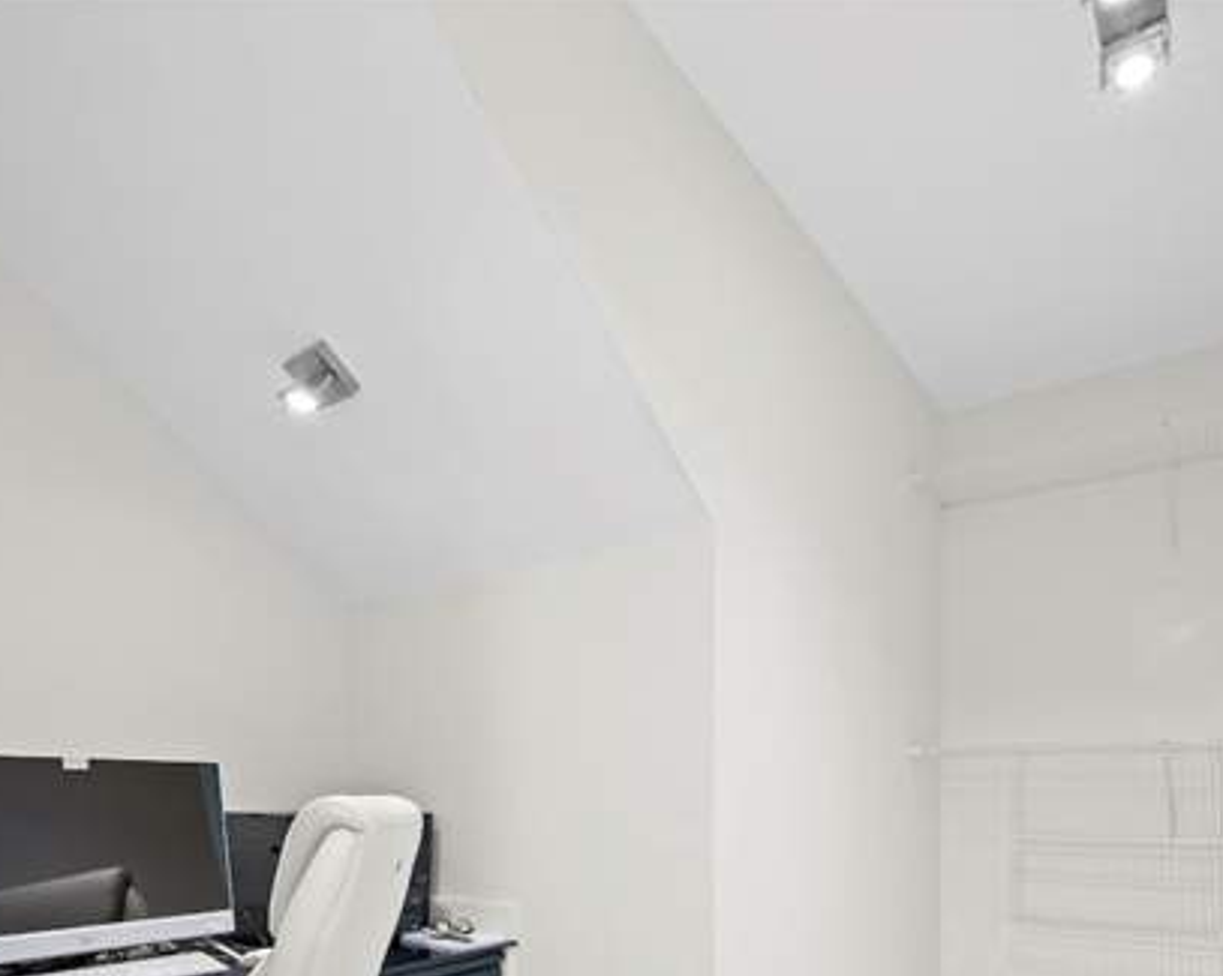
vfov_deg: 54.3
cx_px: 628
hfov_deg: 70.3
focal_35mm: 24
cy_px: 794
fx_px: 868
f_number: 11
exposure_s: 1.6
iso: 400
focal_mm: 13
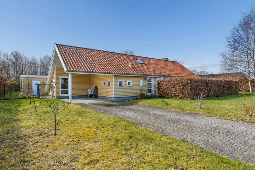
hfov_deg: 85.4
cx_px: 128
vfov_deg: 63.2
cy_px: 85
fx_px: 138
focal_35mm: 20
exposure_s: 1/1000
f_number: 8
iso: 400
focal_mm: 13
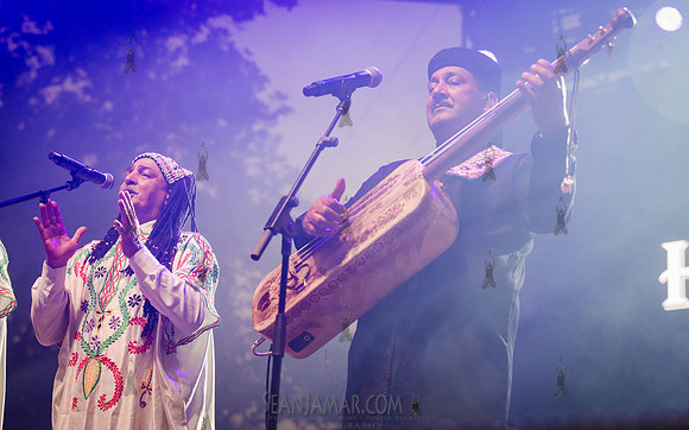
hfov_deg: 28.0
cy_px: 240
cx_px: 360
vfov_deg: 17.7
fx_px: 1380
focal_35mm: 74
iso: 3200
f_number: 3.5
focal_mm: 69
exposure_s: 1/1000
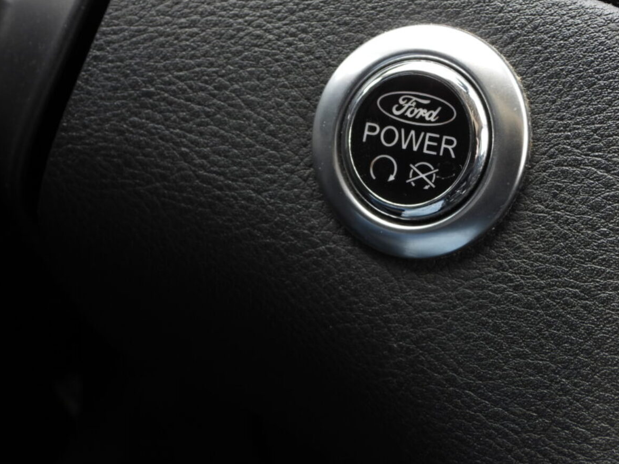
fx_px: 1592
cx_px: 405
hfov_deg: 21.9
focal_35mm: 89
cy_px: 147
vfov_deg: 16.6
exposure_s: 1/50
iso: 100
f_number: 3.5
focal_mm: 11.7
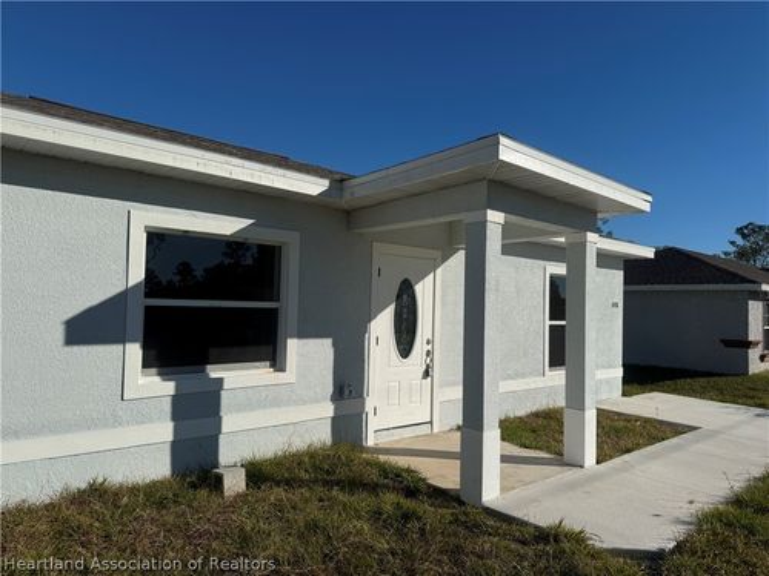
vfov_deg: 56.8
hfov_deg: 71.6
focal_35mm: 24
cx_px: 384
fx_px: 533
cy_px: 288
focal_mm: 6.76
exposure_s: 1/12346
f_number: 1.78
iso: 80
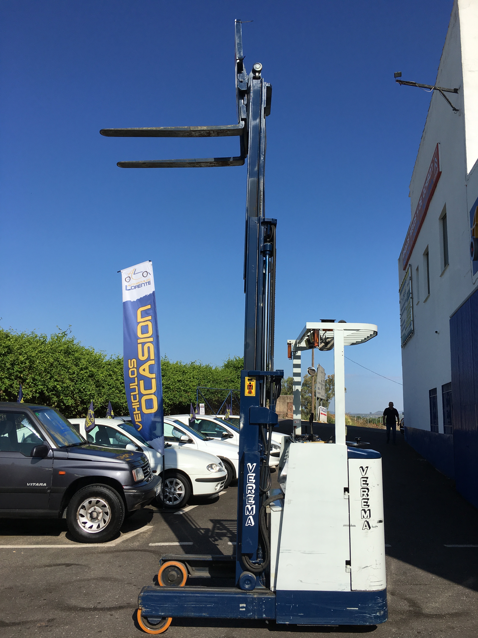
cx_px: 239
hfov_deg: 48.2
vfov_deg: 61.7
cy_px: 319
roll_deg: -1.6
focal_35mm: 29
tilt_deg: +10.9
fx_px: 534
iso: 25
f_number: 2.2
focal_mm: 4.15
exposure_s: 1/2481
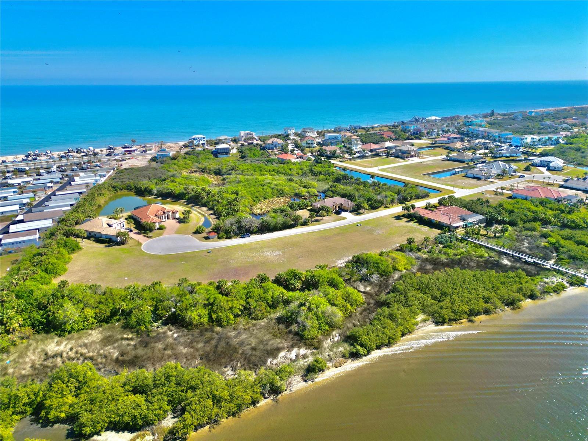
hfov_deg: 71.6
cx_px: 294
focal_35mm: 24
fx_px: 408
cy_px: 220
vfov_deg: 56.8
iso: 110
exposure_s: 1/4000
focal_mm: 6.72
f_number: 1.7
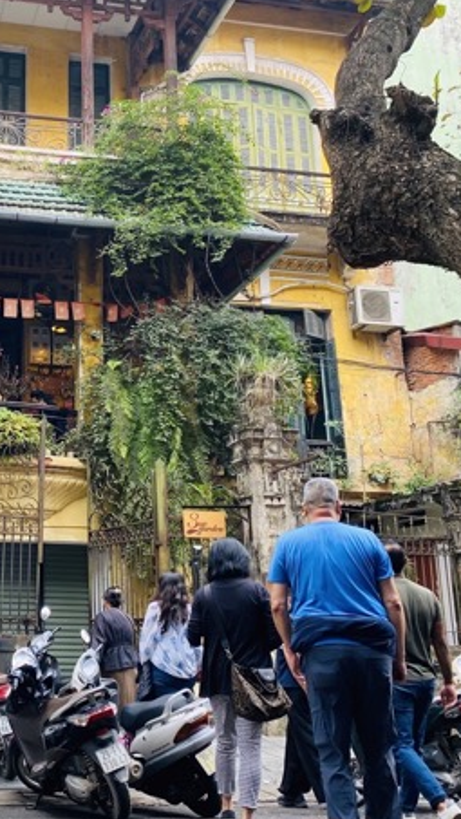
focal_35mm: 40
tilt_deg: +16.4
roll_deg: +1.1
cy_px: 400
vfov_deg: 50.5
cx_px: -5
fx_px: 869
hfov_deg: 27.9
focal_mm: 4.25
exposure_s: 1/122
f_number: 1.8
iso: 64
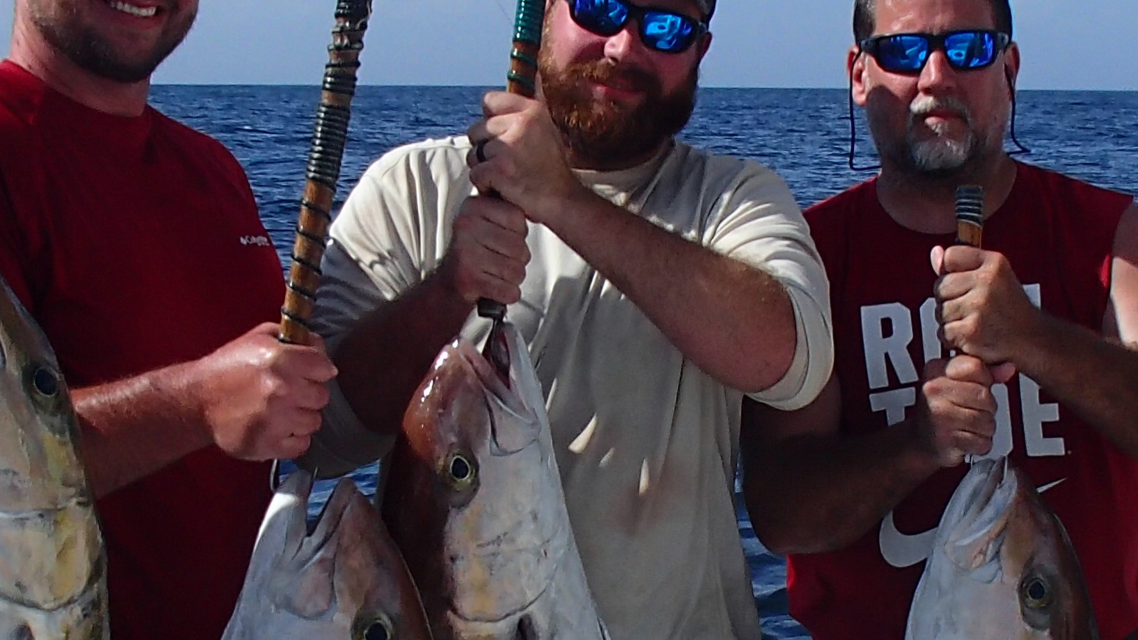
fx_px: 2504
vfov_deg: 14.5
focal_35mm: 83
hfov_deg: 25.5
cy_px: 484
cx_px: 692
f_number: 11
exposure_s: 1/200
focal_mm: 5
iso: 100
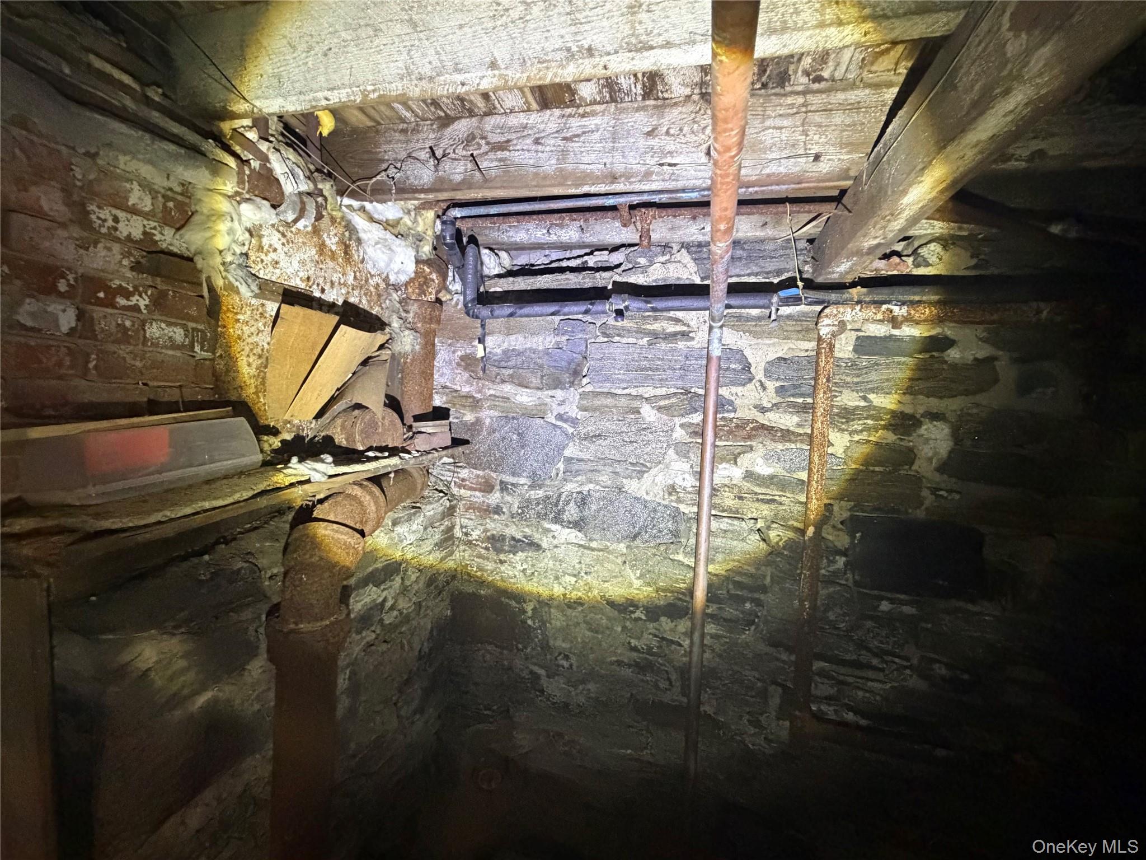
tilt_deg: -4.4
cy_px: 430
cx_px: 573
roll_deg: -3.5
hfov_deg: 102.1
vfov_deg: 85.7
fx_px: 463
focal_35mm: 14
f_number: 2.2
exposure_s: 1/60
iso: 1000
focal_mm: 2.22
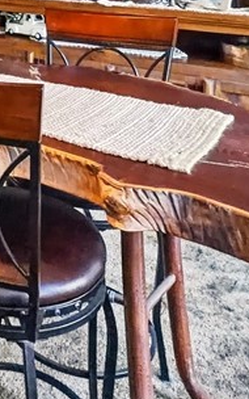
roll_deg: -0.6
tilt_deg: +0.3
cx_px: -90
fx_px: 543
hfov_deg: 22.6
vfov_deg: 33.6
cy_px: -67
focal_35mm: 50
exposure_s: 1/120
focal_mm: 2.2
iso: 100
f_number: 2.2
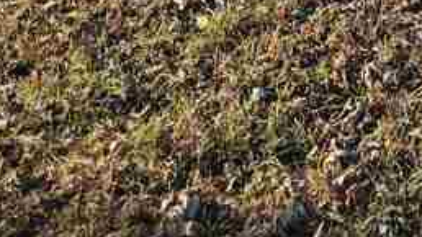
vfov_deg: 7.3
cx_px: 671
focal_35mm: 140
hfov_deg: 14.2
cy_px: -574
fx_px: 1566
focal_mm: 6.3
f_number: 1.7
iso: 12
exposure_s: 1/450
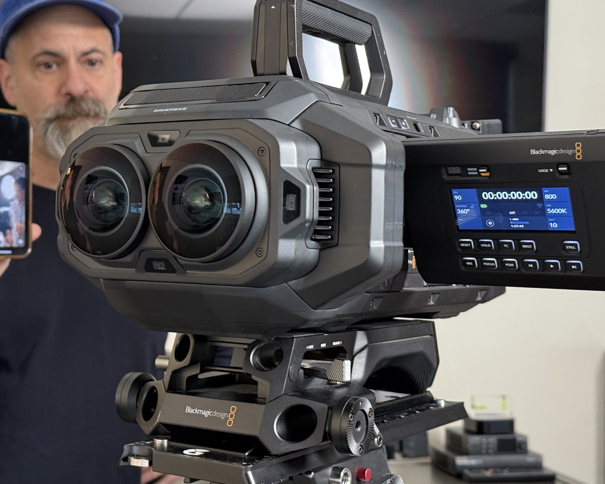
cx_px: 255
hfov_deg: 32.4
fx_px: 1038
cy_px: 232
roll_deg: -1.5
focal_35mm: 58
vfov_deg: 26.2
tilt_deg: +1.7
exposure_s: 1/40
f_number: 1.78
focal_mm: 6.76
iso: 320
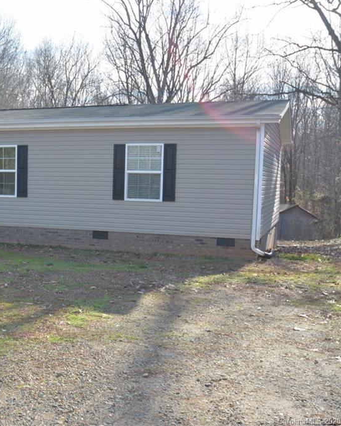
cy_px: 212
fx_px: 643
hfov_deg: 28.4
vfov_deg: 36.6
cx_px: 24
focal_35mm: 51
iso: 500
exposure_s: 1/250
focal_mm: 24
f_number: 10
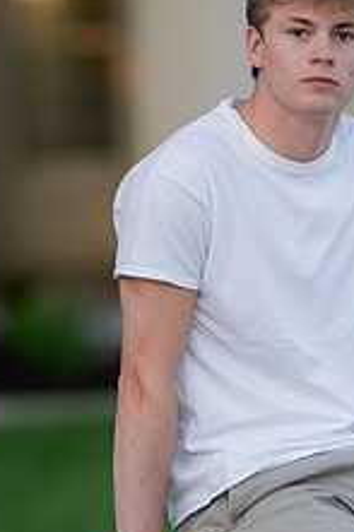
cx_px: 328
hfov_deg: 5.0
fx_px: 4062
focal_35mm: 275
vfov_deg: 7.5
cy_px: 301
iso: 160
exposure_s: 1/200
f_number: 1.8
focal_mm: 135
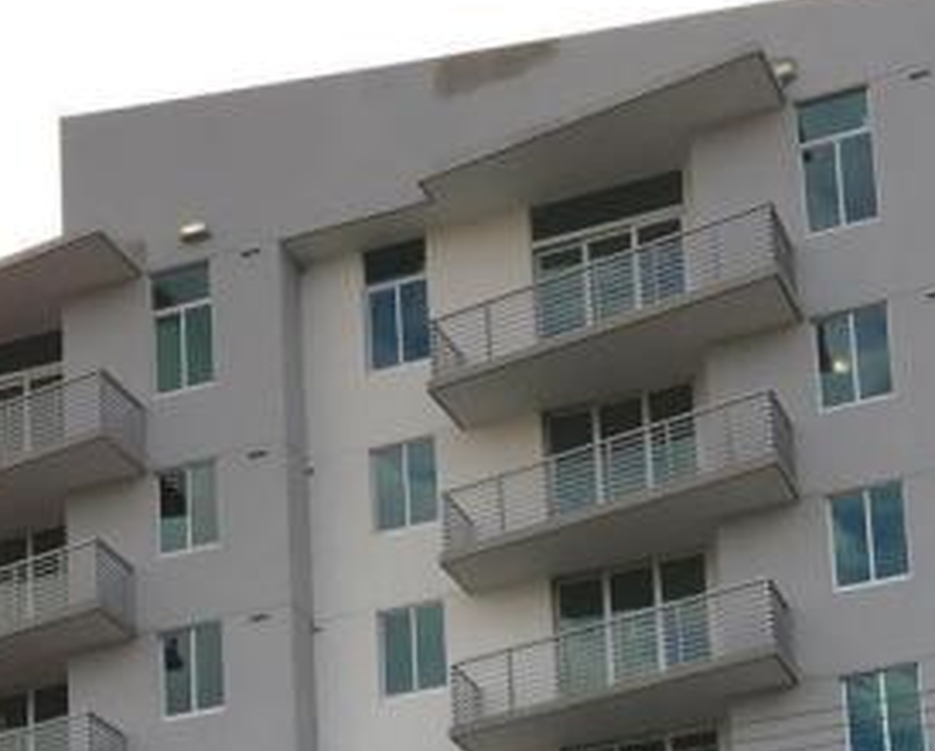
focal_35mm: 99
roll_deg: +2.2
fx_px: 2743
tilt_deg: +13.7
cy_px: 1072
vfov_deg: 14.7
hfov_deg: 19.3
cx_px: 396
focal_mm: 4.15
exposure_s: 1/635
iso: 25
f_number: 2.2
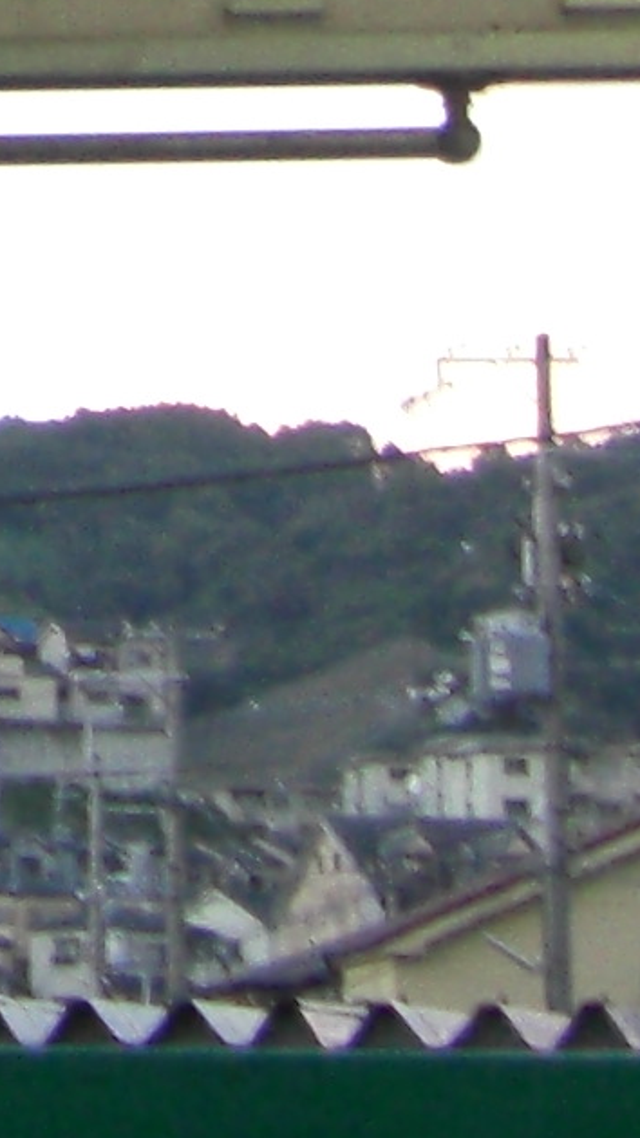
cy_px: -836
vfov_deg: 10.1
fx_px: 6099
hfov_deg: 5.7
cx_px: -994
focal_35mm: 202
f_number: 3.4
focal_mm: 6.3
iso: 200
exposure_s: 1/60
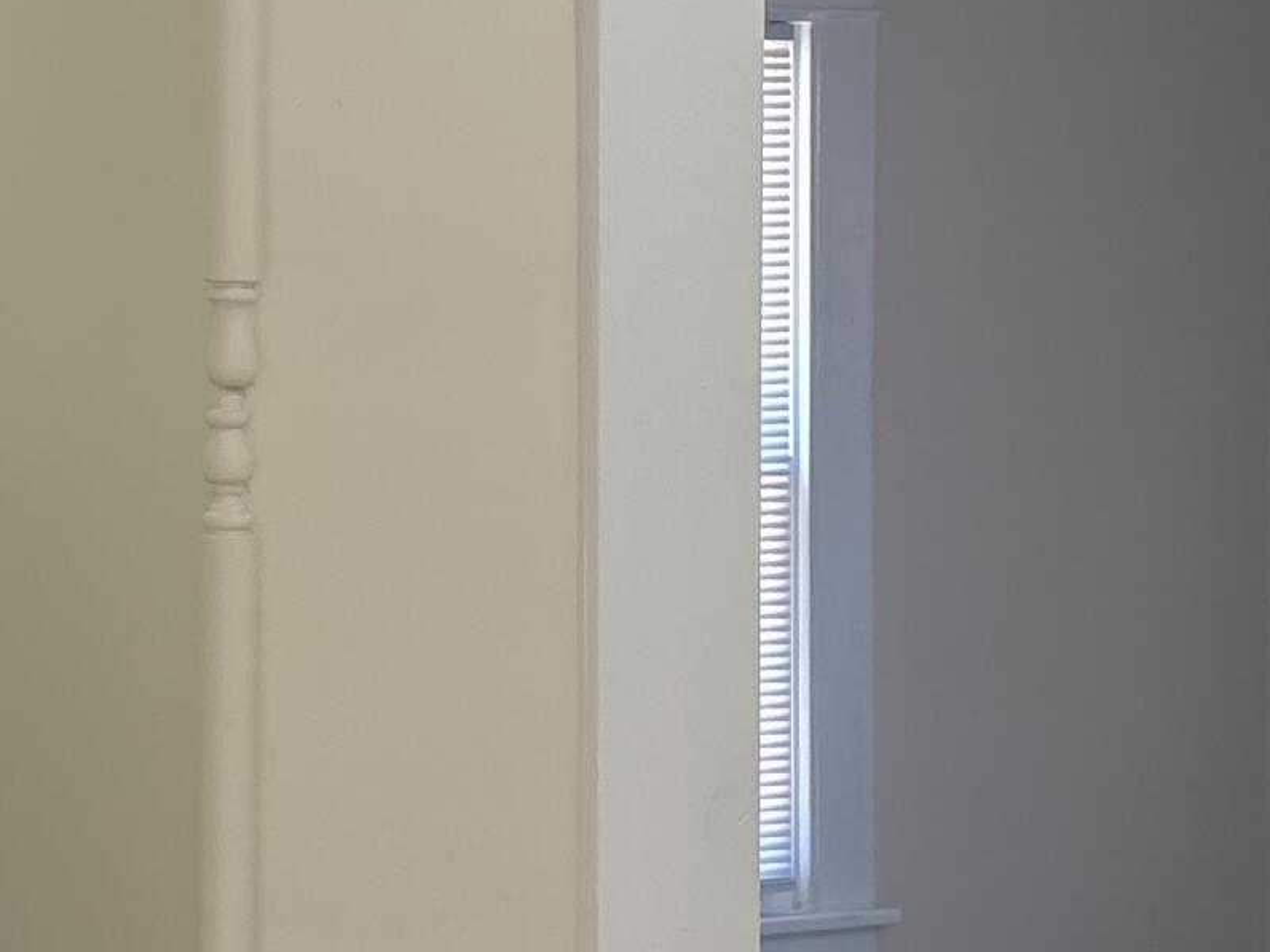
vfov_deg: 15.1
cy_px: 526
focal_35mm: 98
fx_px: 3595
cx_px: 554
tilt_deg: -2.1
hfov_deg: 20.0
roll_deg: +0.6
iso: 100
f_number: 1.6
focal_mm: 5.96
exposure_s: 1/139
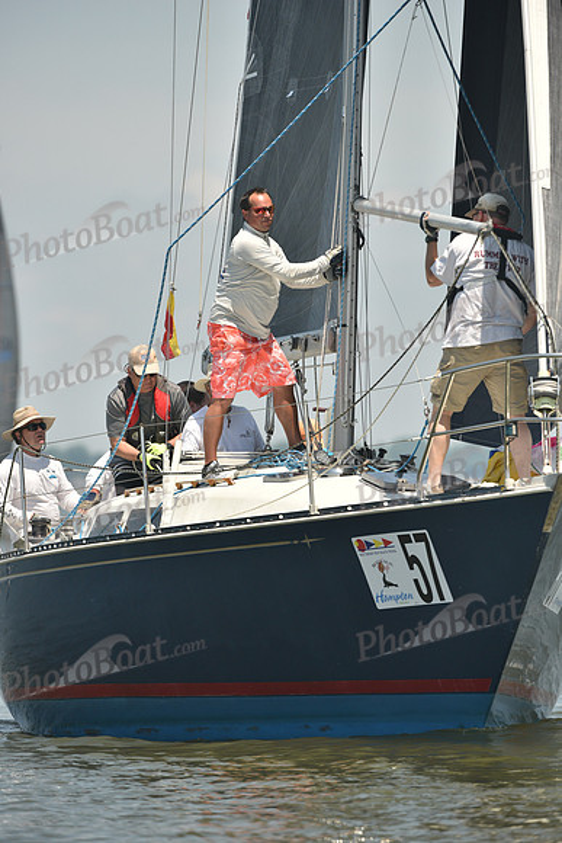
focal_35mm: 350
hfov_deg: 3.9
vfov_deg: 5.9
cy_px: 422
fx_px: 8190
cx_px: 281
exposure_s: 1/1600
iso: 320
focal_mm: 350
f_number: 5.6
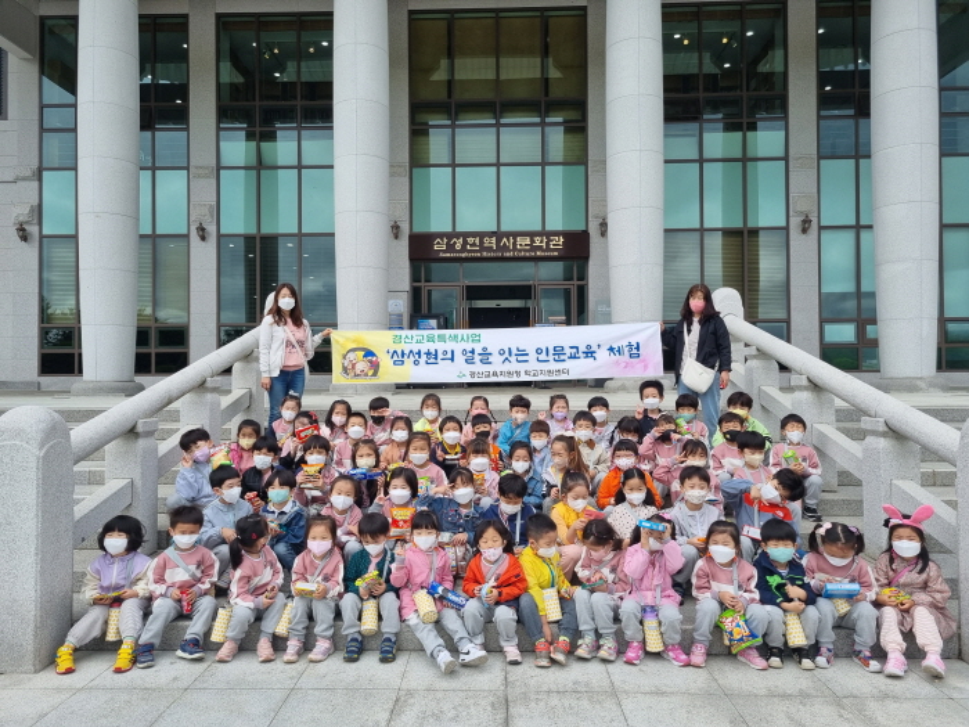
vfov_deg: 53.1
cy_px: 364
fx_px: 728
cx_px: 484
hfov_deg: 67.3
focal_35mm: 26
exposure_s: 1/2176
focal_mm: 5.4
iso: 50
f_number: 1.8
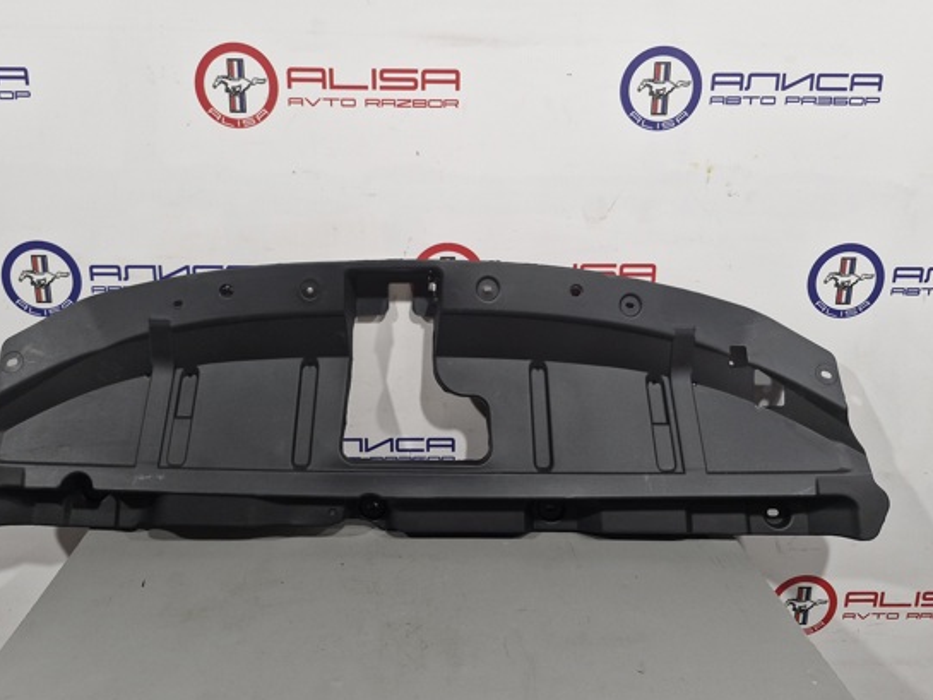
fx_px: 728
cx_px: 426
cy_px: 296
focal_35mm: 27
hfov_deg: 65.2
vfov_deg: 51.2
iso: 200
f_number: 1.8
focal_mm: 5.54
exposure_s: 1/100
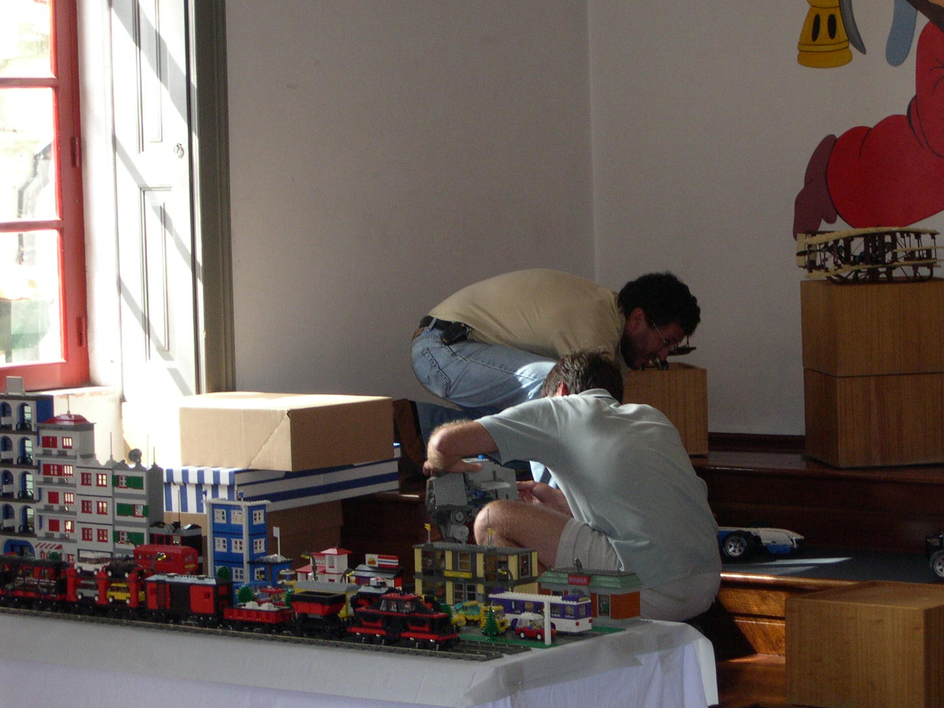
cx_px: 528
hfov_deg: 18.0
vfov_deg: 13.6
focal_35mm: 109
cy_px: 385
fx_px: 2972
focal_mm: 20.5
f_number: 4.6
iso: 327
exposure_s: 1/60
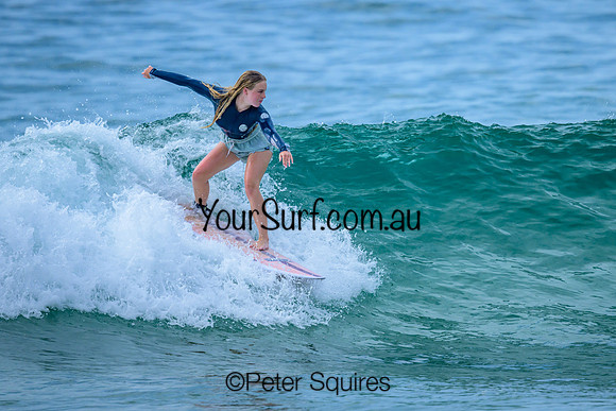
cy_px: 143
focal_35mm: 1073
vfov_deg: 1.3
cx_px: 344
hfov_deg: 1.9
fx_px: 18364
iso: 360
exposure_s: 1/3200
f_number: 6.3
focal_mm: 800
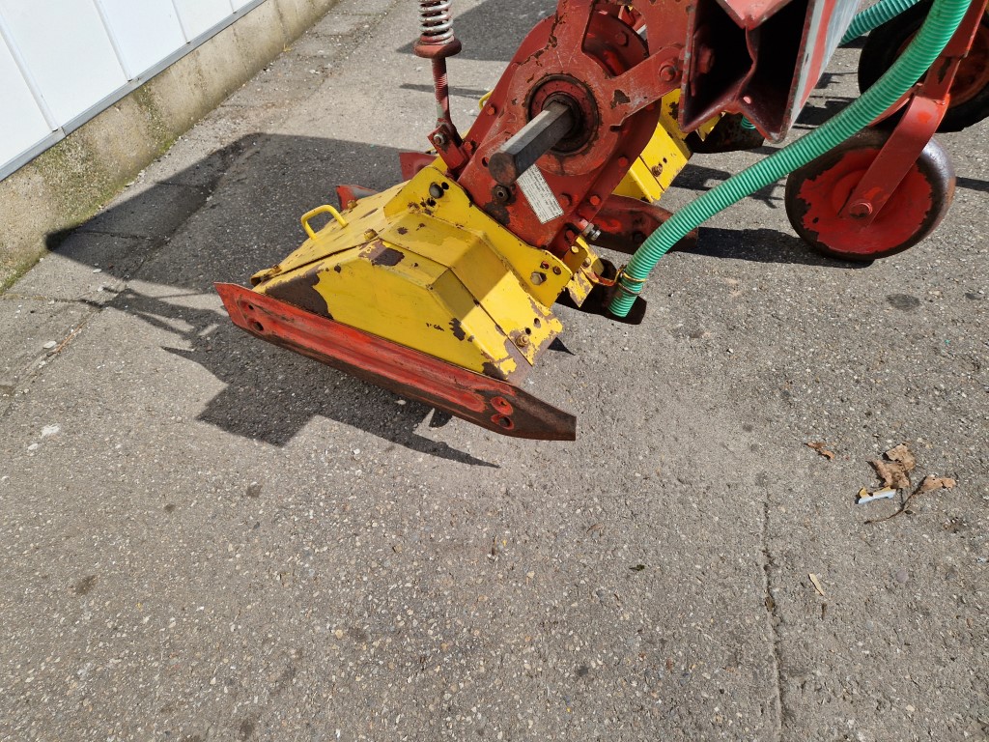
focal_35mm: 23
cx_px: 494
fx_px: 657
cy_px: 371
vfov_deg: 58.9
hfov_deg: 73.9
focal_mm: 5.4
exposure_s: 1/1916
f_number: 1.8
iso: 50
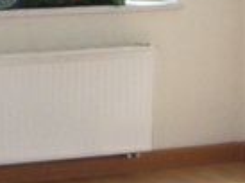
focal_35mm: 205
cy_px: -63
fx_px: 1447
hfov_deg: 9.3
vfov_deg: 7.1
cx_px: -177
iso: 160
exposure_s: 1/320
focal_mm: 5.8
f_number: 2.6
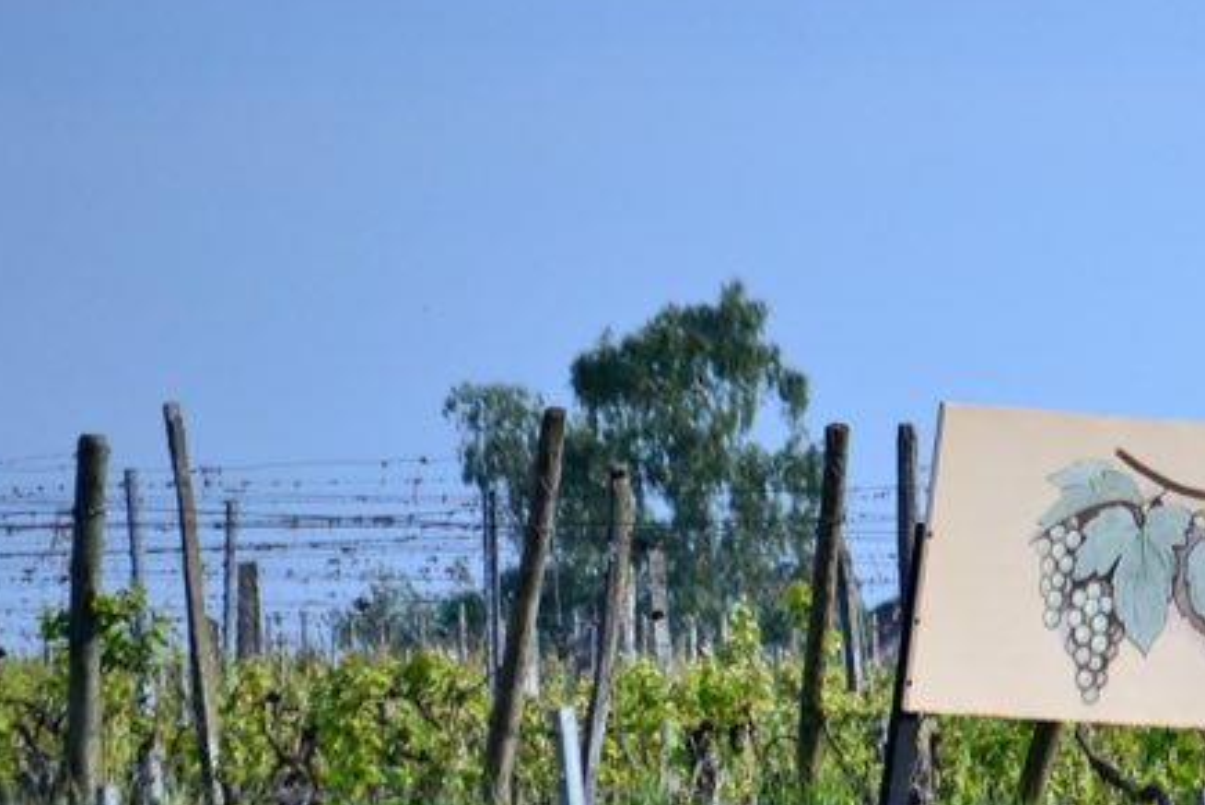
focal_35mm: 704
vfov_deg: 2.0
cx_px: 1617
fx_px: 23571
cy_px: 1102
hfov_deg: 2.9
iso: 200
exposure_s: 1/640
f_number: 5.3
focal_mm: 160
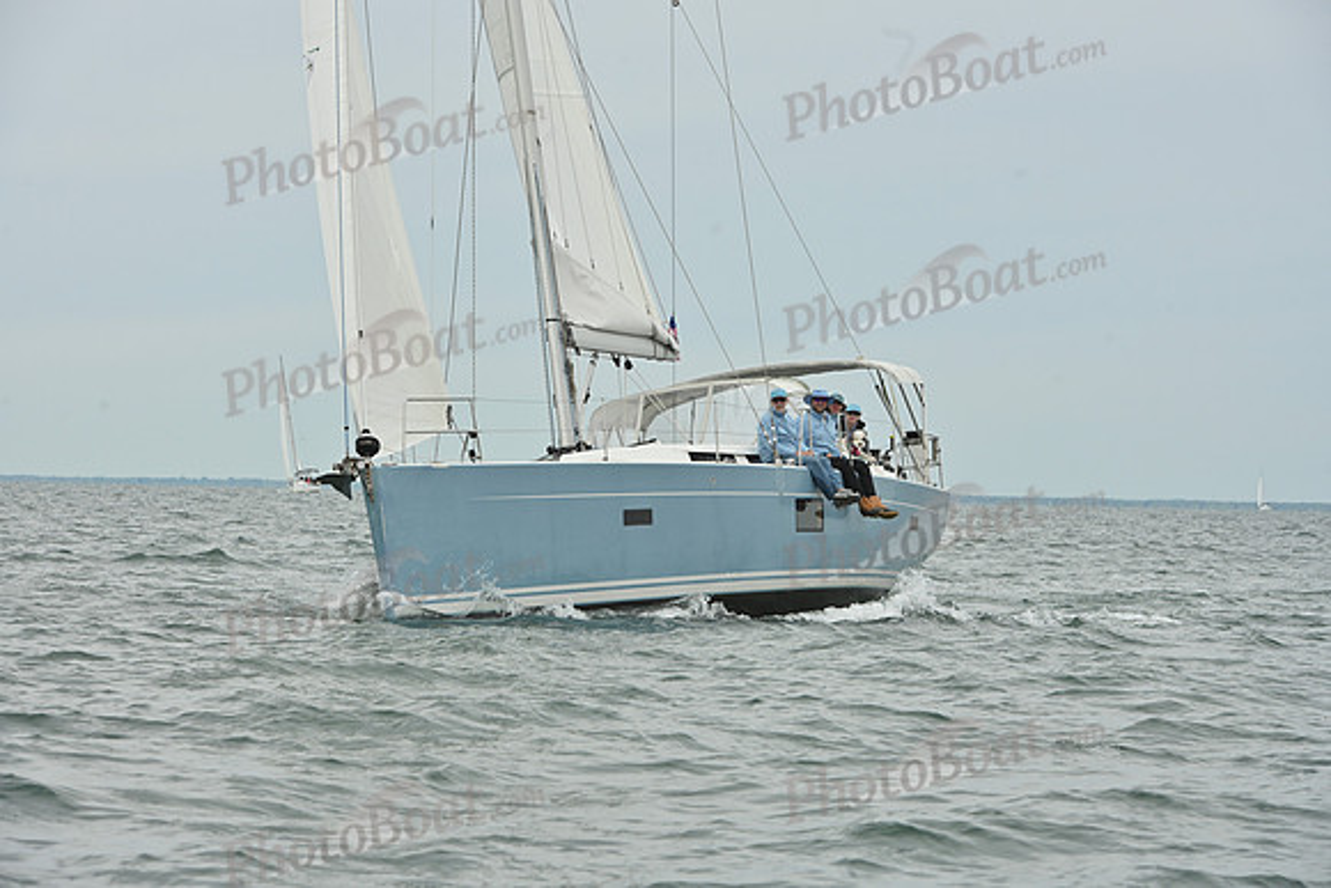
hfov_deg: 13.2
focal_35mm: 155
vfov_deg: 8.9
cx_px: 666
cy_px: 444
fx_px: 5732
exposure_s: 1/1000
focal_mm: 155
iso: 320
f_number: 11
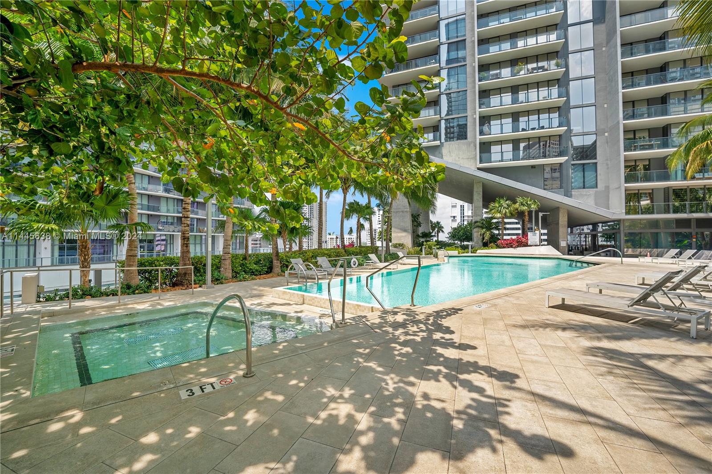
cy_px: 237
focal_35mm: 14
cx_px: 356
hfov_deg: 104.3
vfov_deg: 81.2
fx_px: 277
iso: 100
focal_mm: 14
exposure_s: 1/400
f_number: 4.5
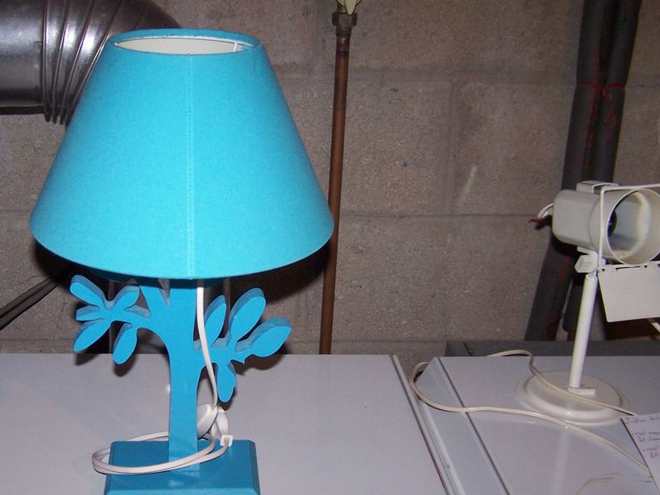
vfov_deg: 29.6
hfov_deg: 38.6
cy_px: 287
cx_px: 236
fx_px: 934
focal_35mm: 49
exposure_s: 1/60
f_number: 2.8
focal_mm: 6.3
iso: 140
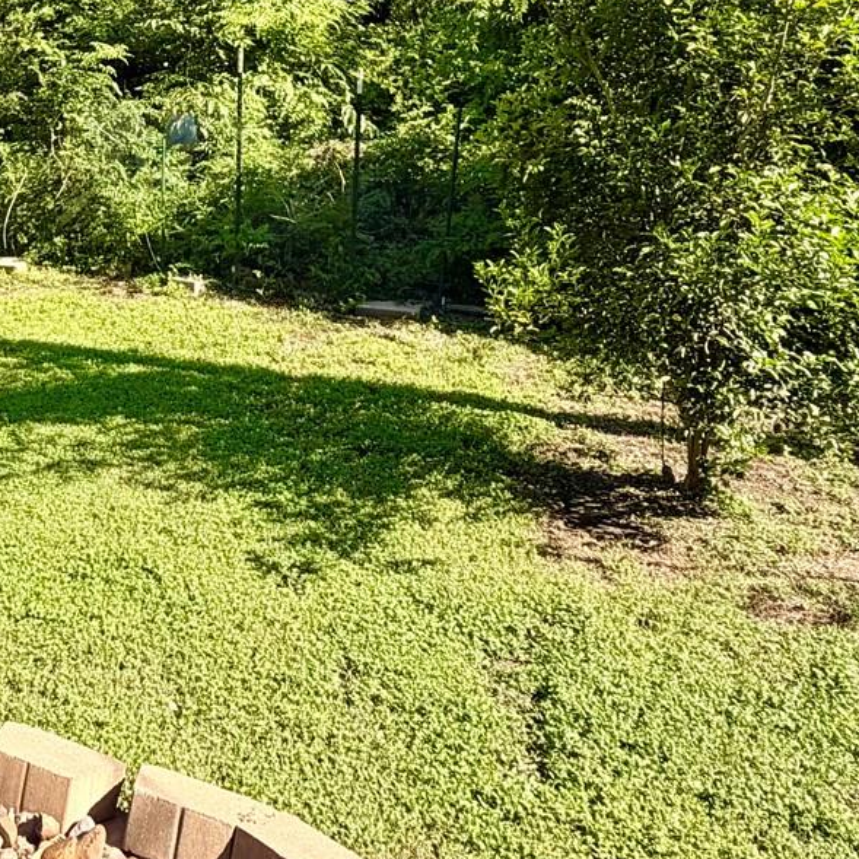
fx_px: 1207
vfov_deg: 37.2
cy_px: 124
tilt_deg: -5.3
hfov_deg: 37.3
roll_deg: -0.3
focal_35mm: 43
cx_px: 136
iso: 40
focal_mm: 2.22
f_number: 2.2
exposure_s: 1/602
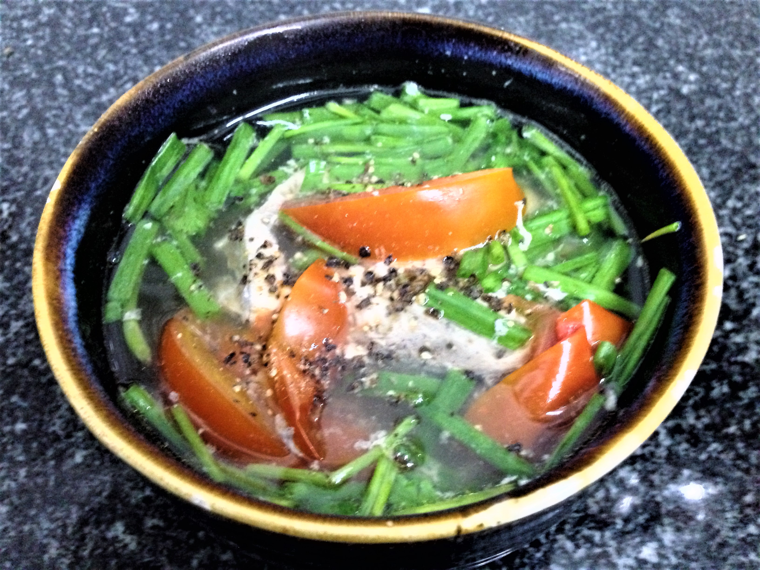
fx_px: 725
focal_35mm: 33
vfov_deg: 42.9
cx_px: 380
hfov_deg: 55.4
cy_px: 285
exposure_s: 1/15
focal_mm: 4.12
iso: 640
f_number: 2.4
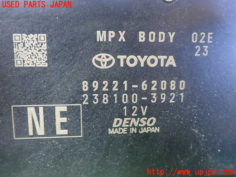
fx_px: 205
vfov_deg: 46.8
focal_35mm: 30
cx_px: 118
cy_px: 88
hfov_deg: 60.0
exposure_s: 1/30
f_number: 2.3
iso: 800
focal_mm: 5.5
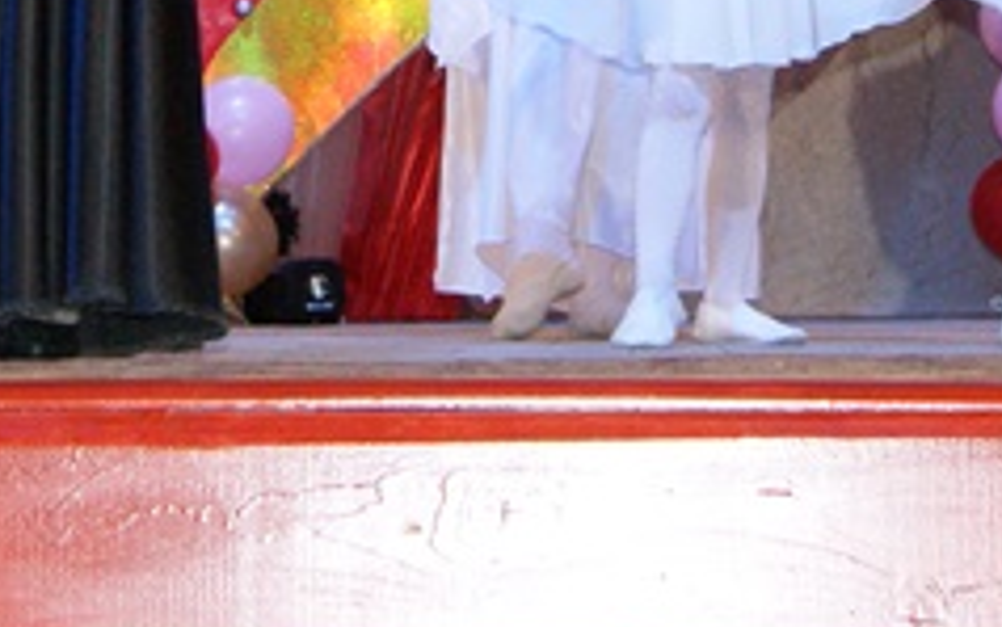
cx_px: 135
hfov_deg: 13.1
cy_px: -722
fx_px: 4317
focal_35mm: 158
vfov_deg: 7.9
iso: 400
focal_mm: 24
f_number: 5.6
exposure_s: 1/60
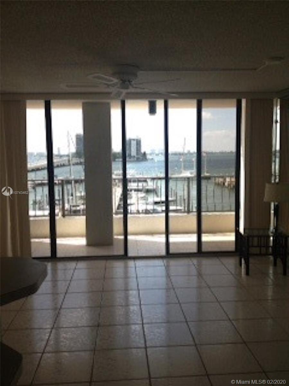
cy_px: 193
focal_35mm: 35
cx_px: 144
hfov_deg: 40.7
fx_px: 390
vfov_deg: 52.6
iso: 80
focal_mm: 4.28
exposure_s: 1/836
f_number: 2.4
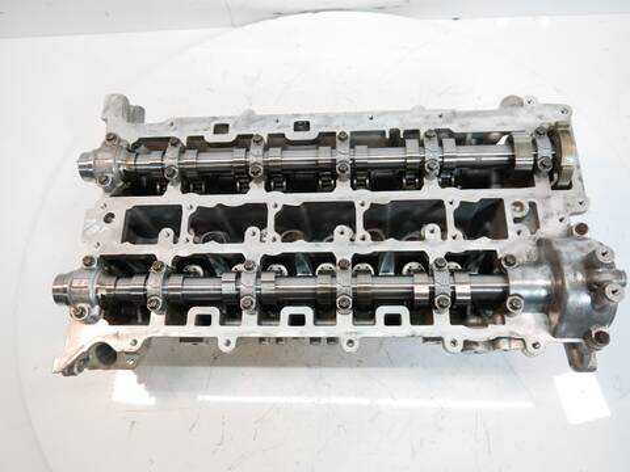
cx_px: 315
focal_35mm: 30
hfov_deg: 60.0
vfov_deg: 46.8
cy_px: 236
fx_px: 546
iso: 250
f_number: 3.5
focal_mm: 15
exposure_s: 1/60
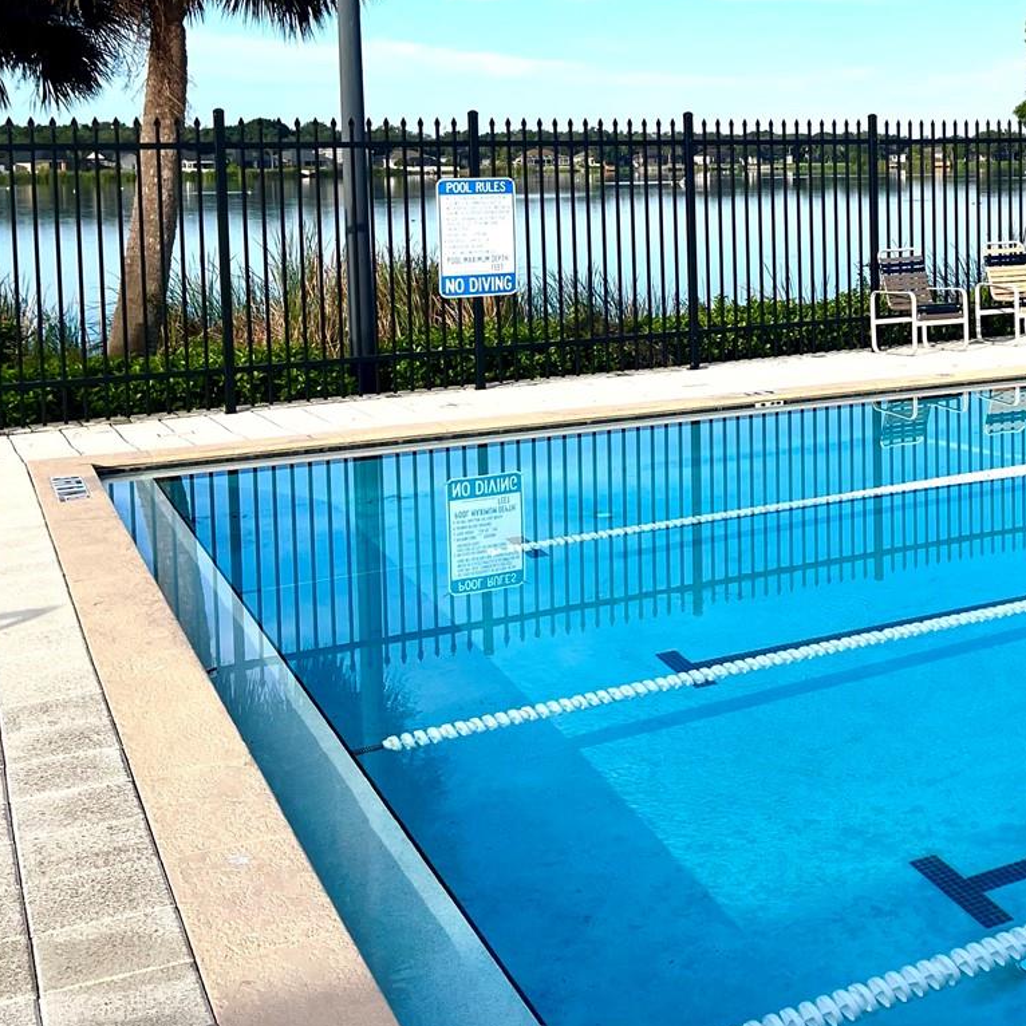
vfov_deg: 34.4
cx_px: 950
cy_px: 230
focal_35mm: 48
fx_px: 1610
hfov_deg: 33.3
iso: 50
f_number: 1.6
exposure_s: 1/2571
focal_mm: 5.1
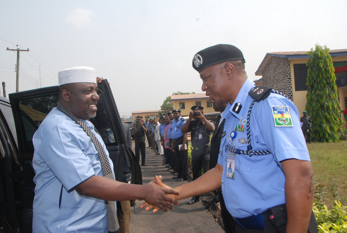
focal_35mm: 30
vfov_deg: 43.8
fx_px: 290
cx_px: 174
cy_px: 116
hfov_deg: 61.8
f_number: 13
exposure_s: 1/200
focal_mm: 20
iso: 320
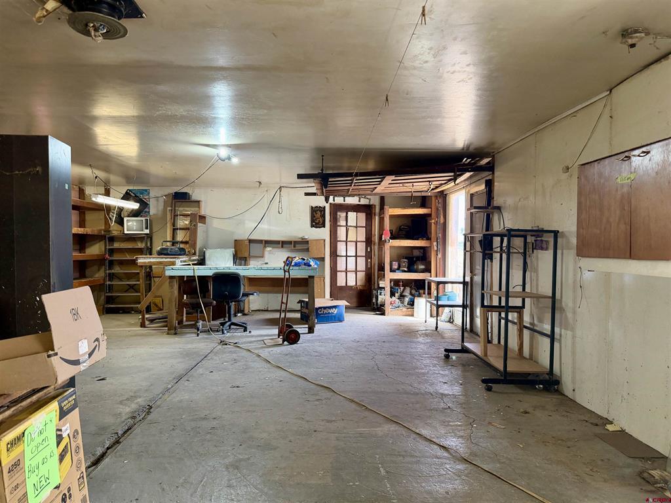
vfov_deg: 56.8
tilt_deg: -1.3
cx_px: 336
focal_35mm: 24
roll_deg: +0.0
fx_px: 465
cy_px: 252
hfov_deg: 71.6
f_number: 1.78
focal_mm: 6.76
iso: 200
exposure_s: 1/85
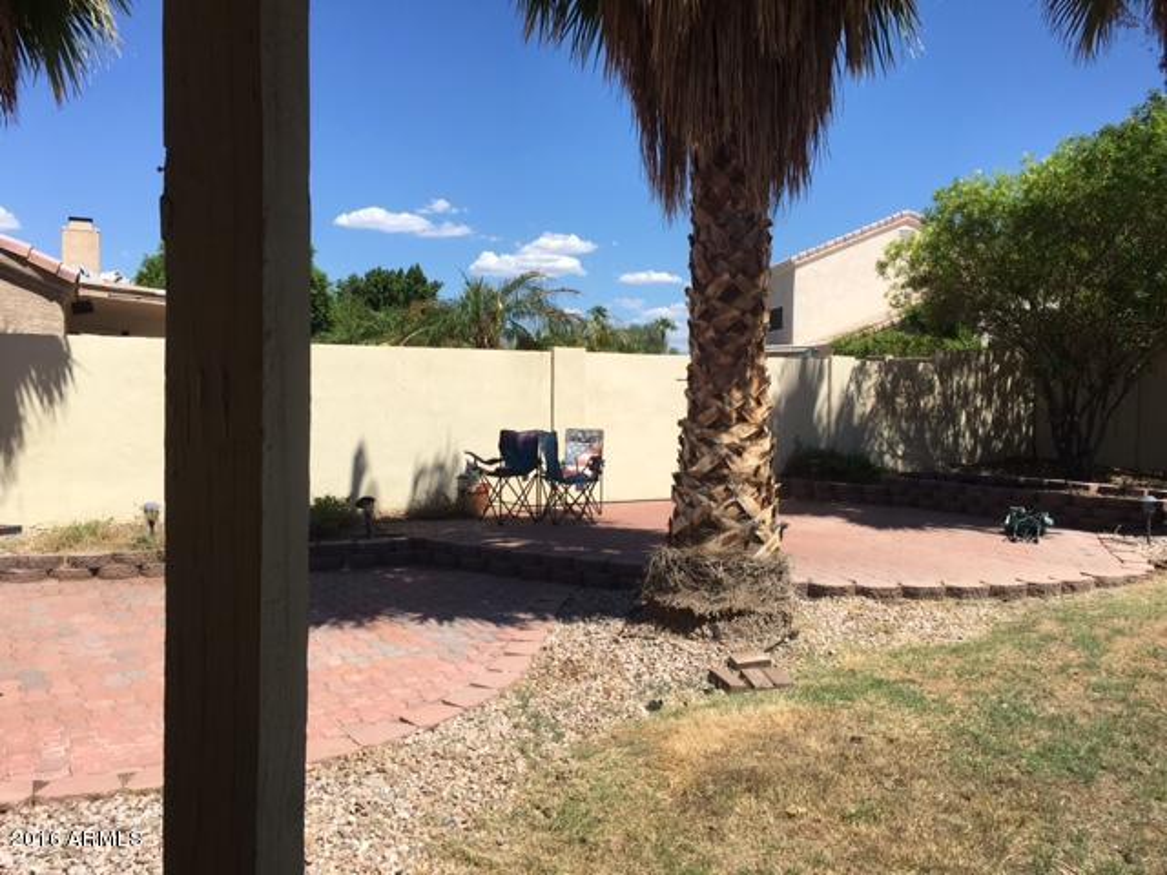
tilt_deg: -1.5
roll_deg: -1.1
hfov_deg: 61.7
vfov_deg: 48.2
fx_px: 978
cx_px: 584
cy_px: 438
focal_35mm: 29
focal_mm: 4.15
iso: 25
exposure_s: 1/2024
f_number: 2.2
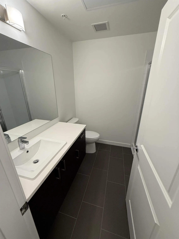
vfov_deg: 102.1
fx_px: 97
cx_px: 90
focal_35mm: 14
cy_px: 120
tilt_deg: -19.6
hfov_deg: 85.7
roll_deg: +1.0
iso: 250
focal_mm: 2.22
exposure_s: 1/120
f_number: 2.2
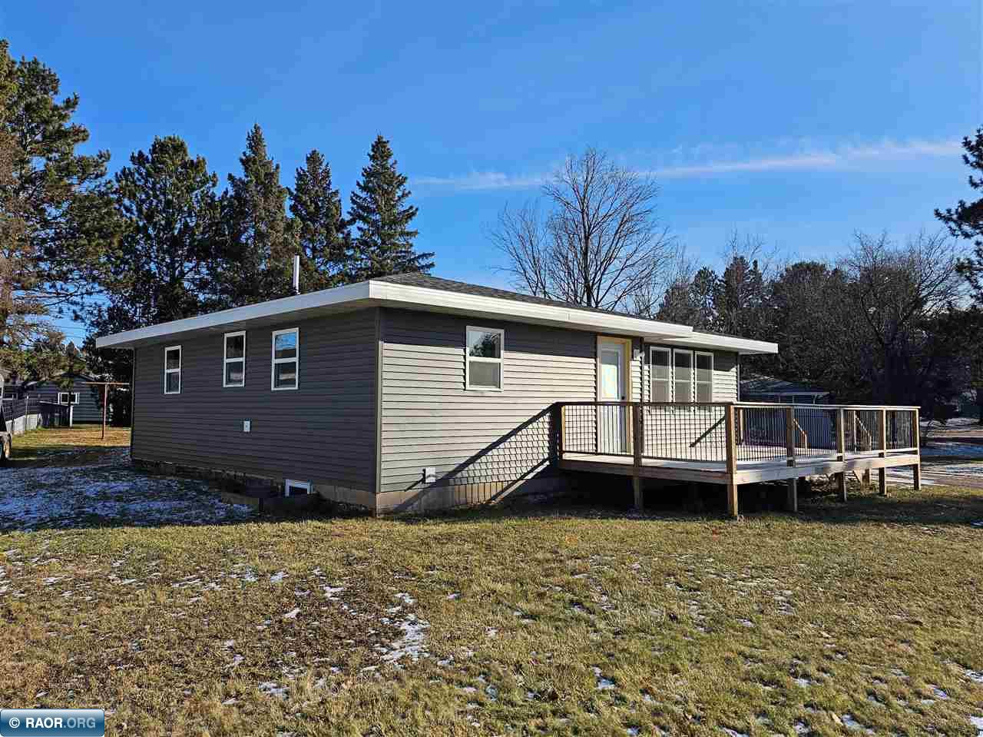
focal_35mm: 23
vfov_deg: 58.8
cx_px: 492
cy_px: 368
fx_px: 653
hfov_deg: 73.9
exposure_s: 1/577
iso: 10
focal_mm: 6.3
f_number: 1.7
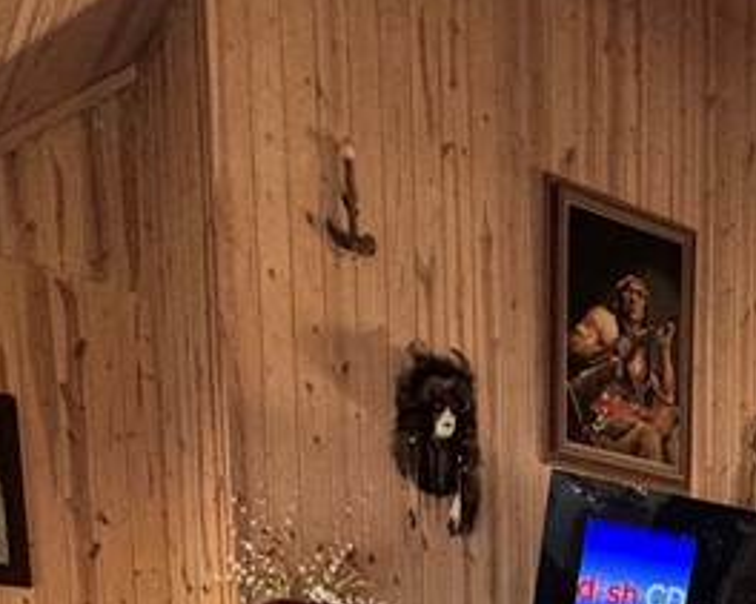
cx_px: 561
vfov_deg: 21.3
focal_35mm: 53
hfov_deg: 34.7
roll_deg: +1.1
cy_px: 1025
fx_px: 1185
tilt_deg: -9.3
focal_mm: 2.22
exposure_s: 1/60
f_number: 2.2
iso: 640
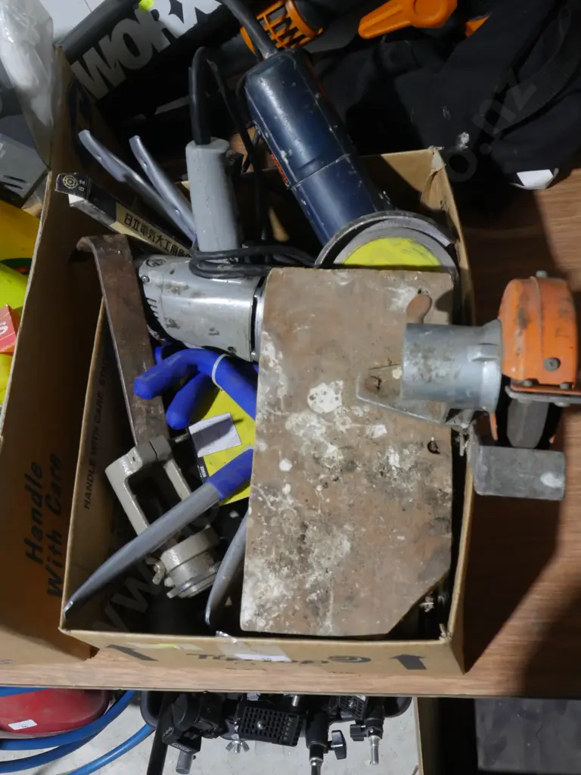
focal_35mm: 36
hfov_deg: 39.7
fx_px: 806
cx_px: 290
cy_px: 388
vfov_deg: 51.4
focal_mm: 18
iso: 2500
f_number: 10
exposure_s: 1/60
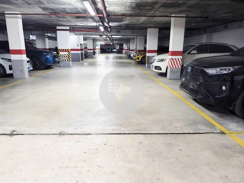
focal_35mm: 23
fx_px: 162
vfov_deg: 58.9
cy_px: 92
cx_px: 122
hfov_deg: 73.9
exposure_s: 1/25
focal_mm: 6.18
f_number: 1.65
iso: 3200
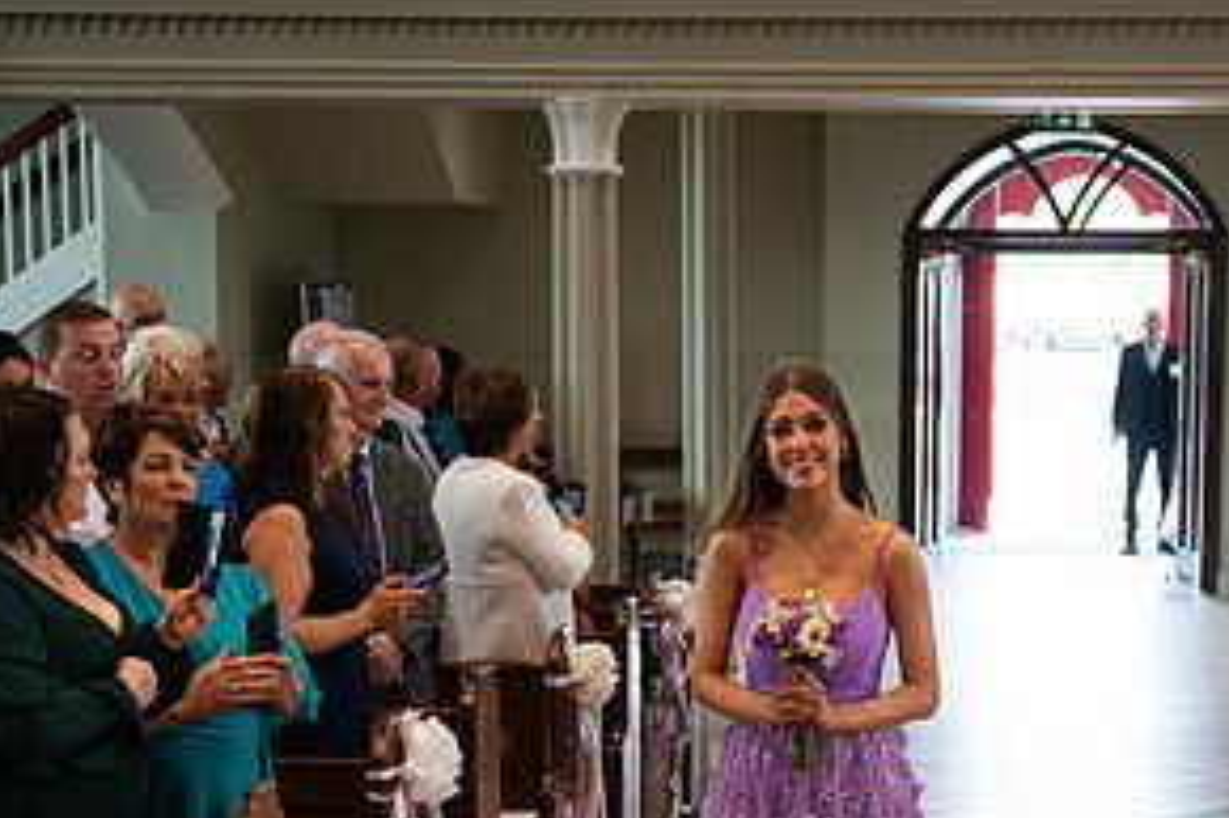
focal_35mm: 88
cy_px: 731
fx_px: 3002
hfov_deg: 23.1
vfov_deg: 15.3
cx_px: 801
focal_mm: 44
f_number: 3.5
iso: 800
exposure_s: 1/160
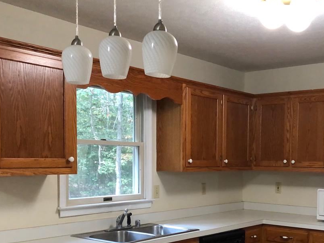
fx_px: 468
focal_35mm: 50
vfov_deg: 28.6
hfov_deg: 37.7
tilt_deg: -2.9
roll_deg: -0.2
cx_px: 219
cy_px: 190
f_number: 1.8
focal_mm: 4
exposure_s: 1/15
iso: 100
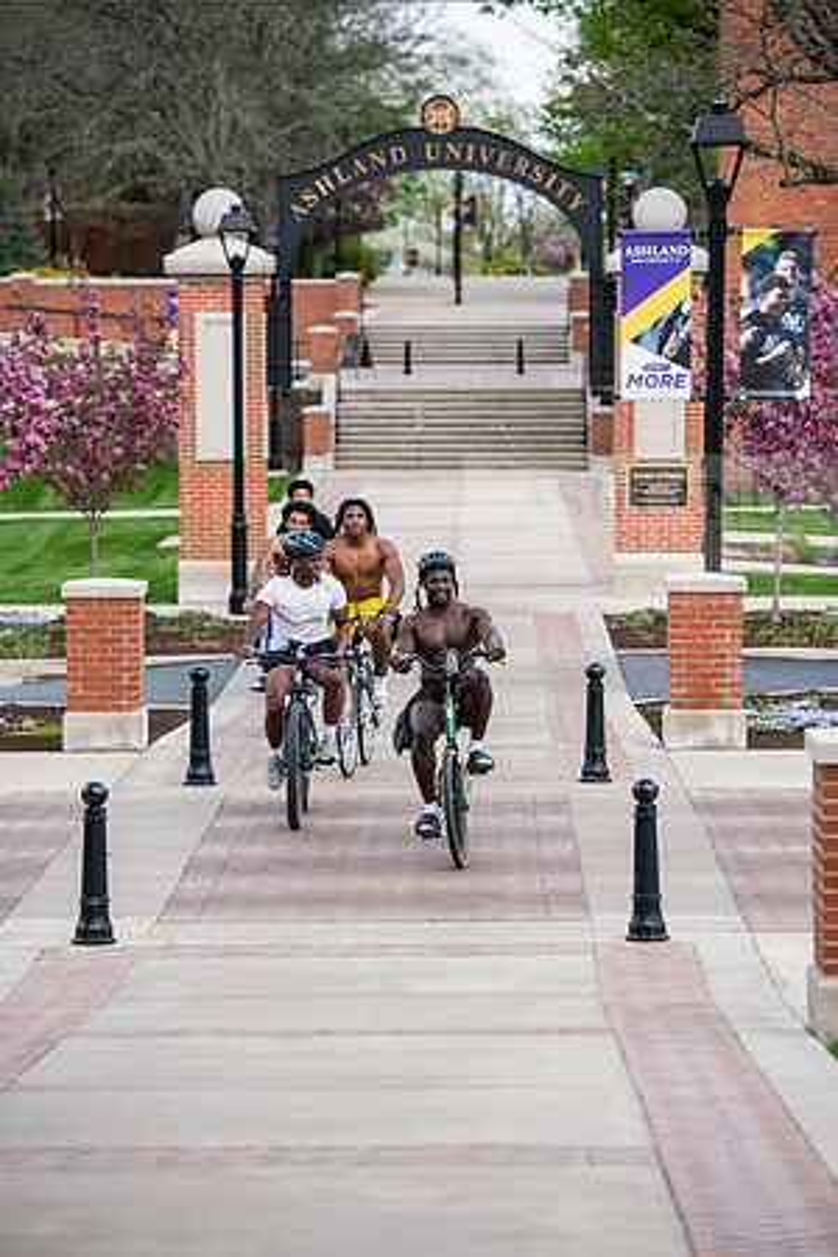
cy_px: 628
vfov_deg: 15.2
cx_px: 419
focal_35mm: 135
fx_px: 4713
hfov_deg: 10.2
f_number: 3.5
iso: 200
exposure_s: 1/640
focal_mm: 135
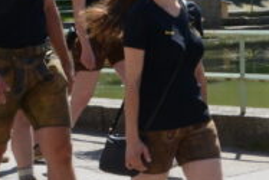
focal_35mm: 154
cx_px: 420
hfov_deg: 12.6
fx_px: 1152
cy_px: -68
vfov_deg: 8.8
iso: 1000
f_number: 20
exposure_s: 1/250
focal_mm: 24
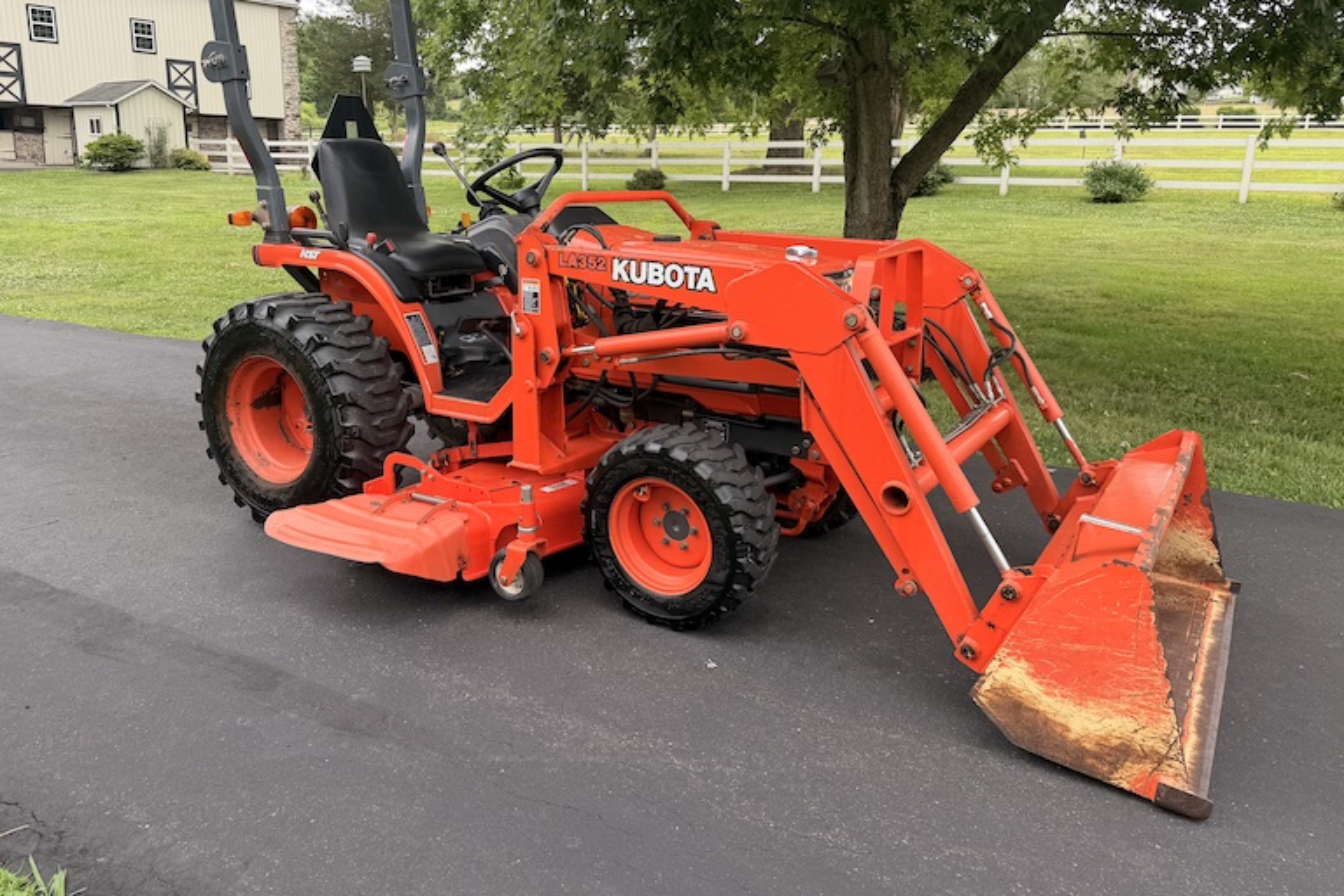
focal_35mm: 26
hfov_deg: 69.4
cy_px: 373
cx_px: 656
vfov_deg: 49.3
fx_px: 971
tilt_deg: -12.3
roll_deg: -0.1
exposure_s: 1/476
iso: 80
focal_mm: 6.76
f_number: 1.78
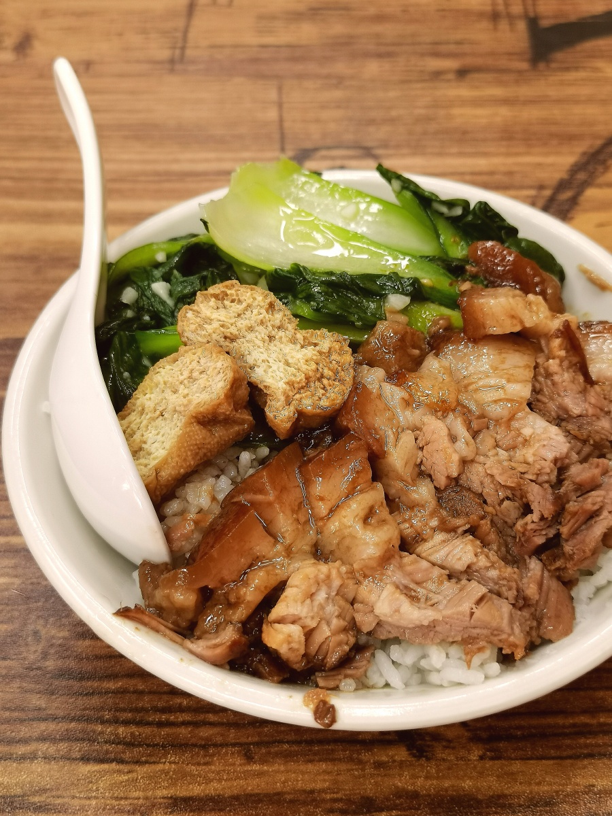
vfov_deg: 42.9
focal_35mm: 44
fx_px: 1037
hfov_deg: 32.9
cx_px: 306
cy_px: 408
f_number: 1.8
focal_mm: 5.58
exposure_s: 1/100
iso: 100
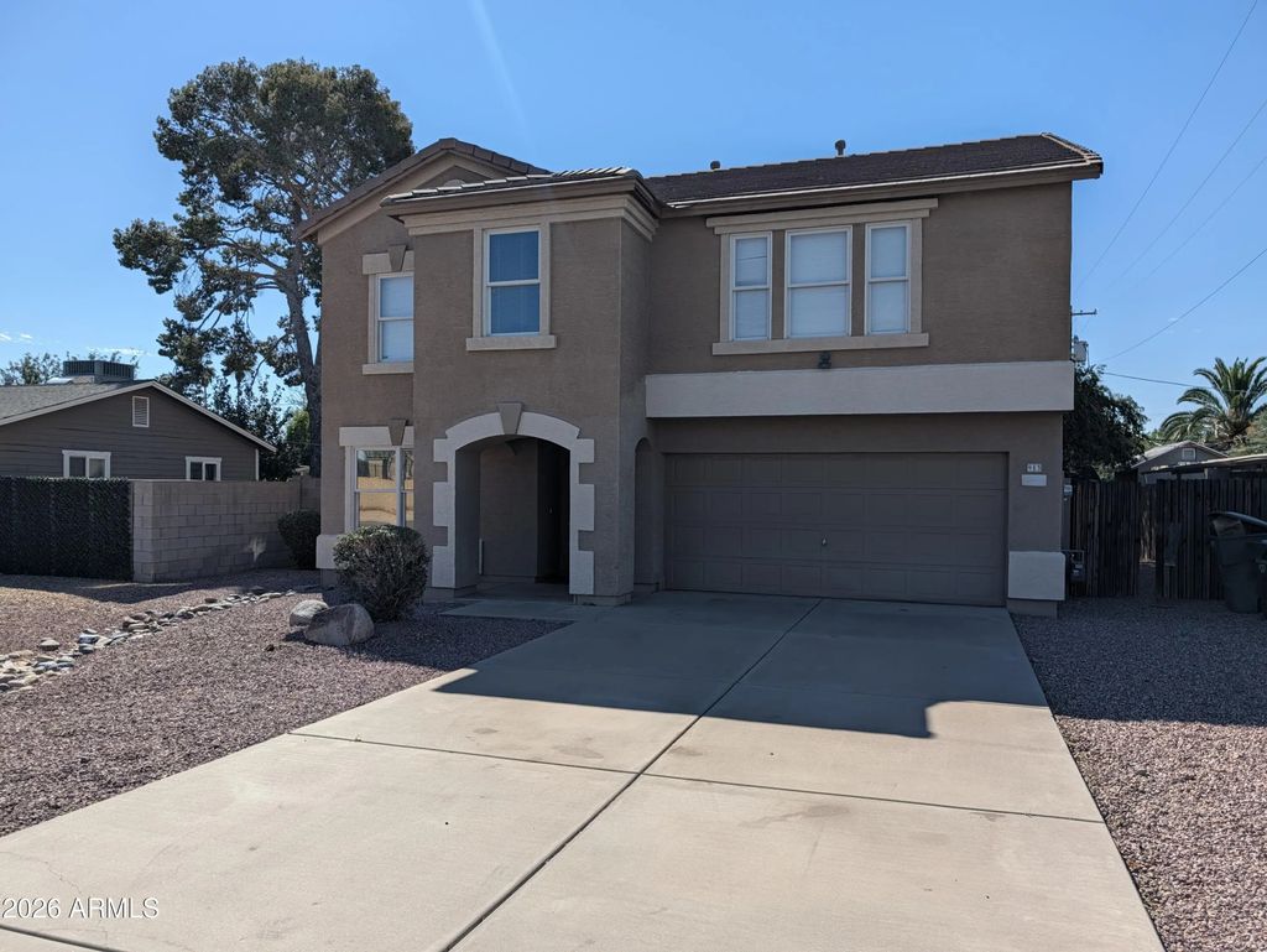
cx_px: 634
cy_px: 476
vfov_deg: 56.9
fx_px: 879
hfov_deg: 71.6
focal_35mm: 24
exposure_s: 1/1825
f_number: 1.68
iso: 22
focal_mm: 6.9
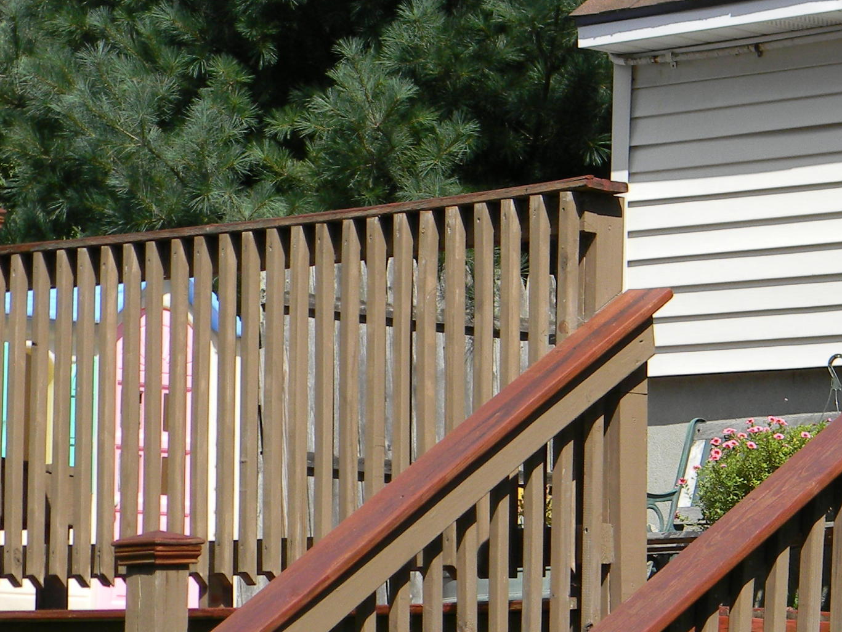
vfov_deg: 10.1
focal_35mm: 147
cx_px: 747
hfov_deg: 13.3
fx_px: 3577
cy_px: 463
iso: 80
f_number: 4.3
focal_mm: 12.2
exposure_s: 1/565
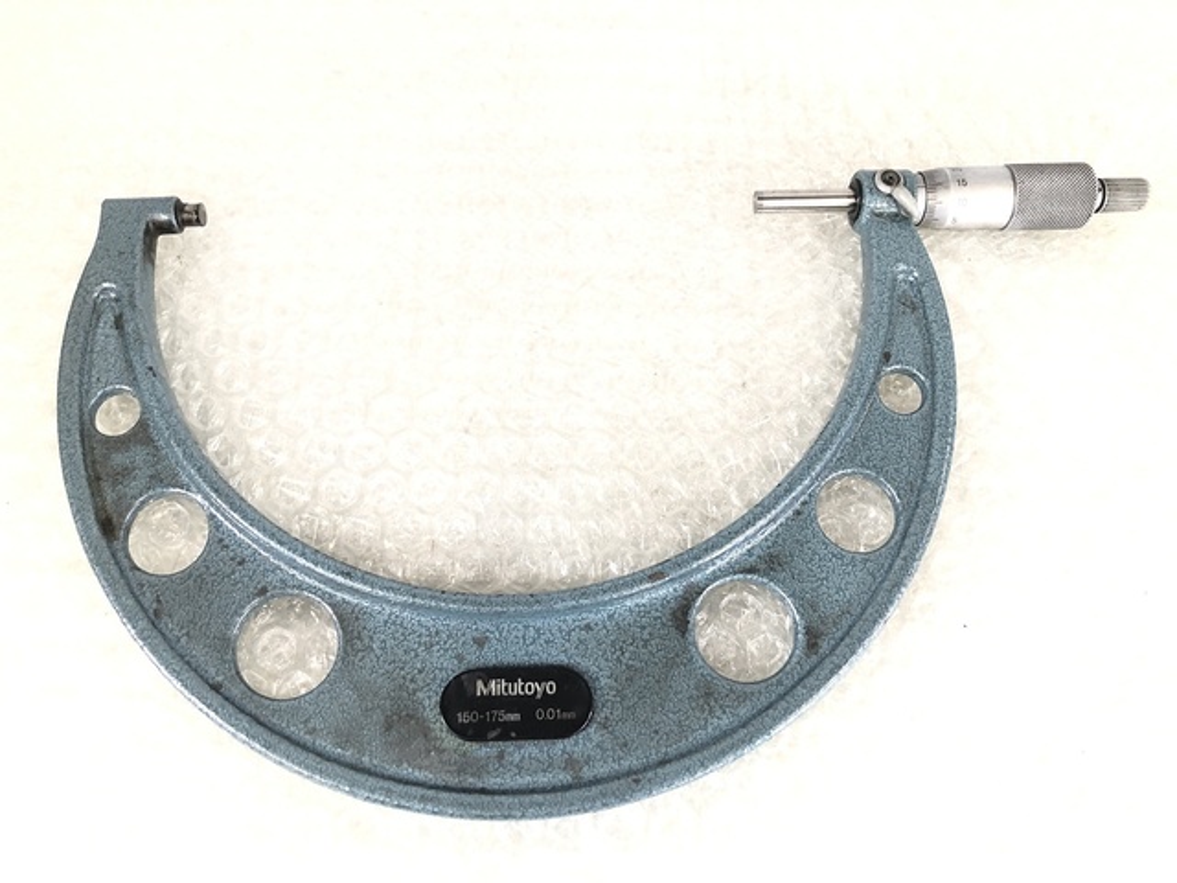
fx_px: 952
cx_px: 588
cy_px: 442
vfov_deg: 49.7
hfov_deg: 63.4
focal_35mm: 28
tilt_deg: -70.7
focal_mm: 3.99
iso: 50
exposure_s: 1/15
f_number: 1.8
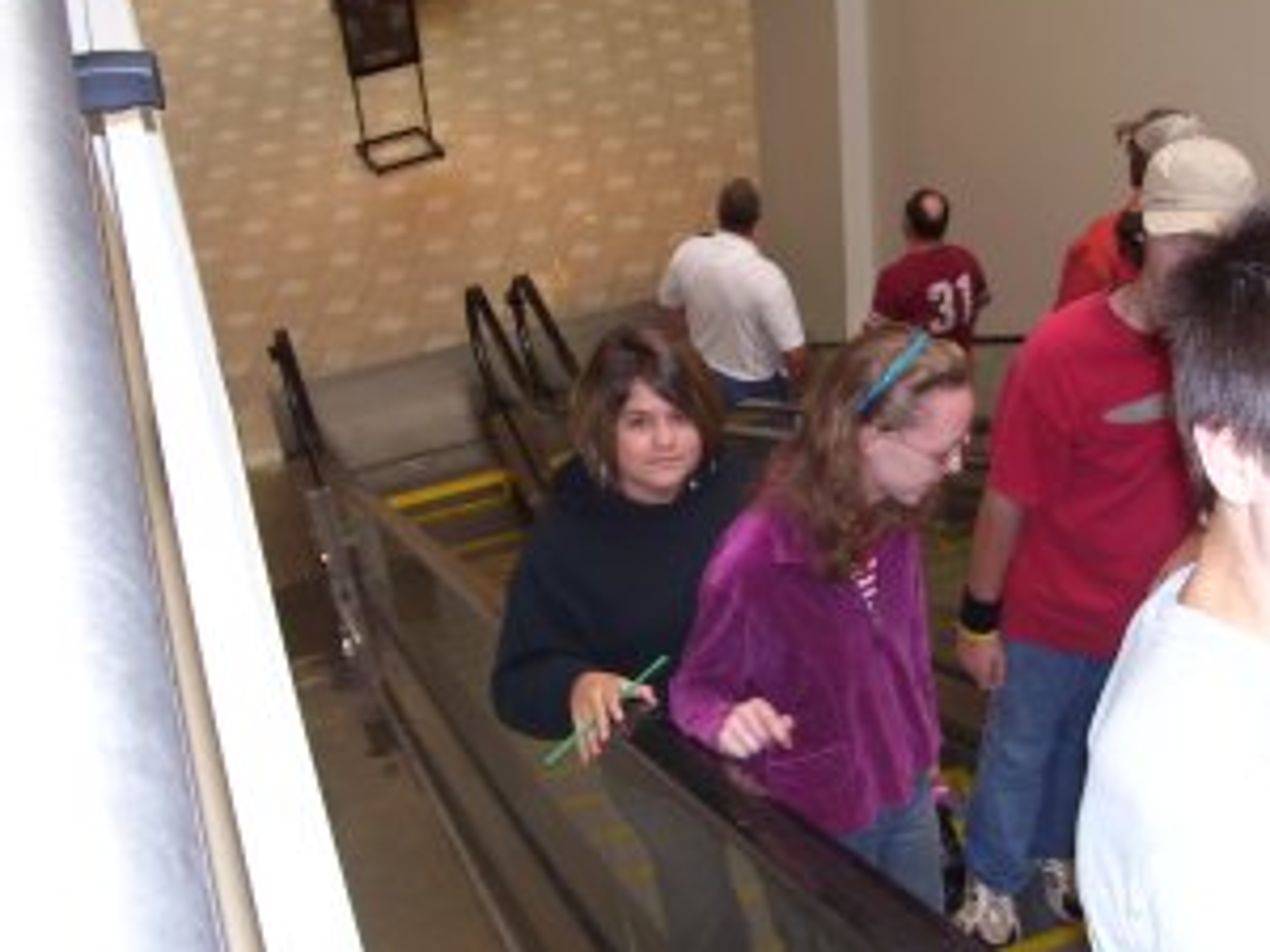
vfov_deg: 28.6
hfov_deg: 37.2
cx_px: 809
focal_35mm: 51
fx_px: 1871
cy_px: 453
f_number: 2.7
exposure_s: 1/60
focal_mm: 5.6
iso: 80
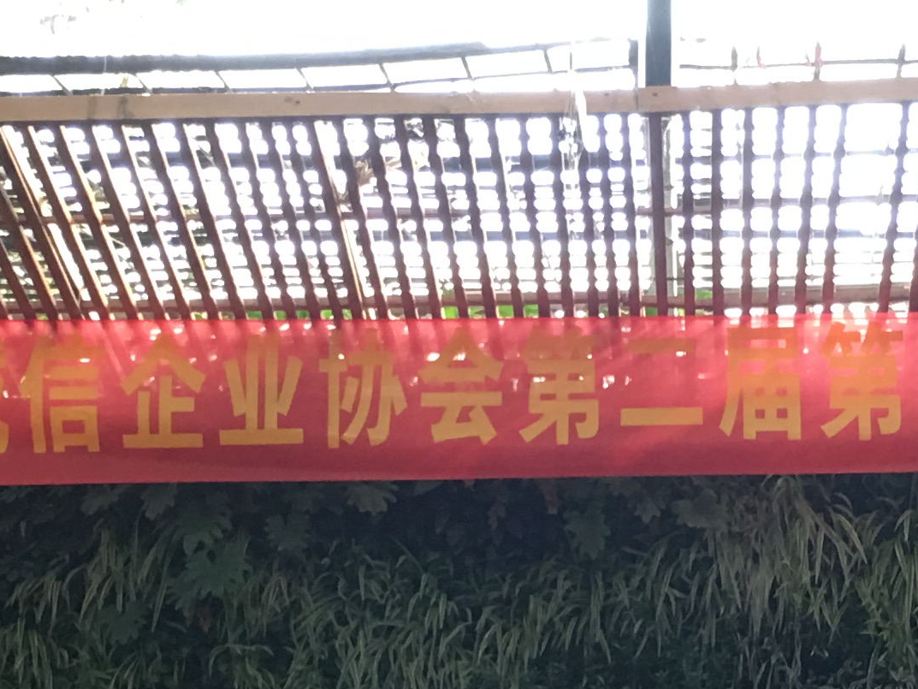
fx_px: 2891
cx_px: 655
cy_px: 446
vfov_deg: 13.6
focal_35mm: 109
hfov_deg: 18.0
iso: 50
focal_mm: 4.15
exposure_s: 1/17
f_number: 2.2
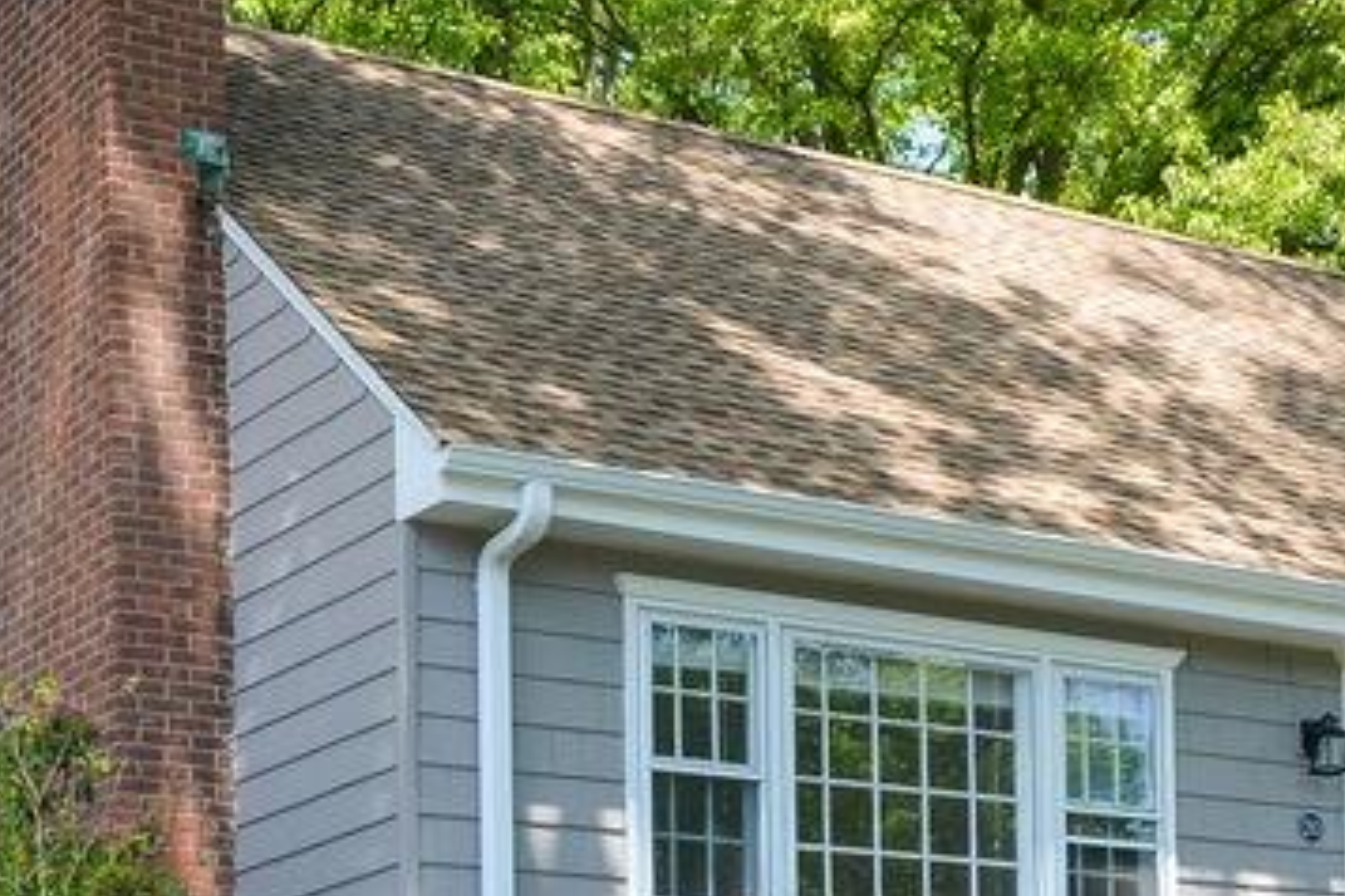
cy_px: 753
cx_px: 754
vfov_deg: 15.2
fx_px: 3325
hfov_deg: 22.9
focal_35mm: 89
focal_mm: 31
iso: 320
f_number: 8
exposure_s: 1/200
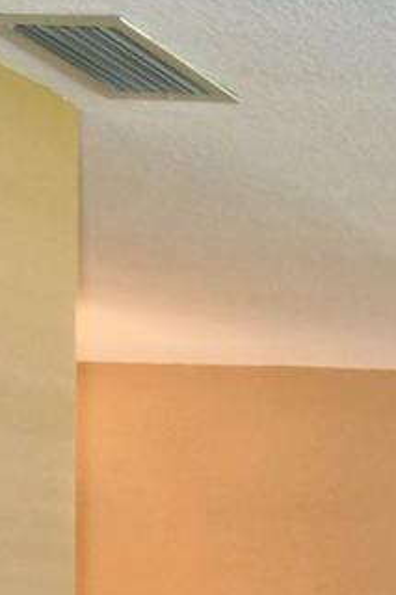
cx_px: 1054
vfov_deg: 25.2
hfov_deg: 12.4
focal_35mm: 75
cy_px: 641
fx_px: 1239
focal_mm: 10
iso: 200
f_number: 4.5
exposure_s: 1/50
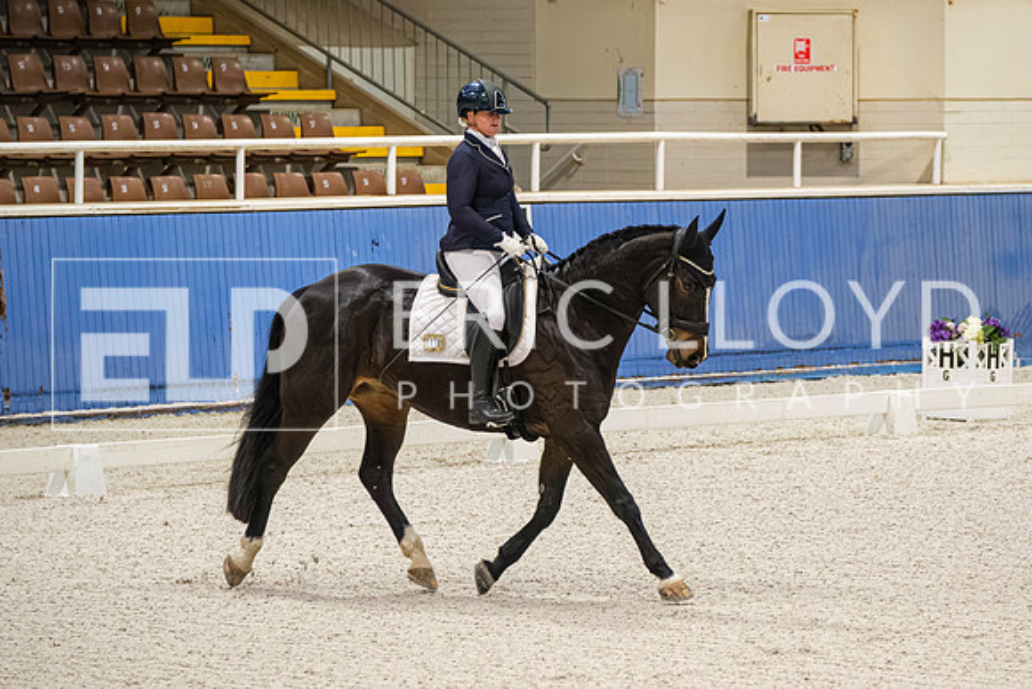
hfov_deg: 9.6
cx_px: 618
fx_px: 6138
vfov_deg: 6.4
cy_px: 275
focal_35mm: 214
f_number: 3.2
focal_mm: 110.6
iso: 5000
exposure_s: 1/640
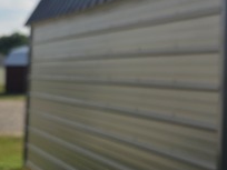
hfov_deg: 25.2
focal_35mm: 72
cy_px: 53
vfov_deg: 20.4
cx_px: 245
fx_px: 472
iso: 64
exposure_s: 1/7944
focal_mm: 6.3
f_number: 1.7
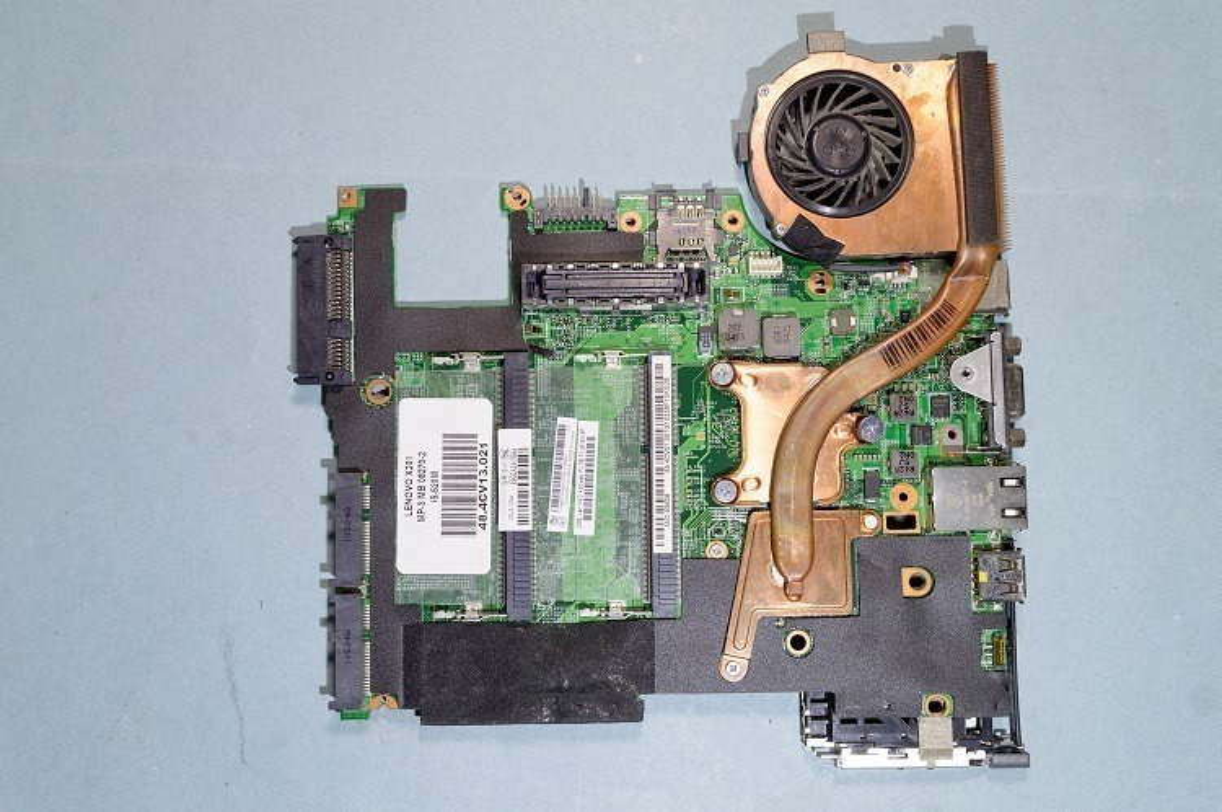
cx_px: 611
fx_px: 1322
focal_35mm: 39
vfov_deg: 34.1
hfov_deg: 49.6
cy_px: 406
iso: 100
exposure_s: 1/6
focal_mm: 26
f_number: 8
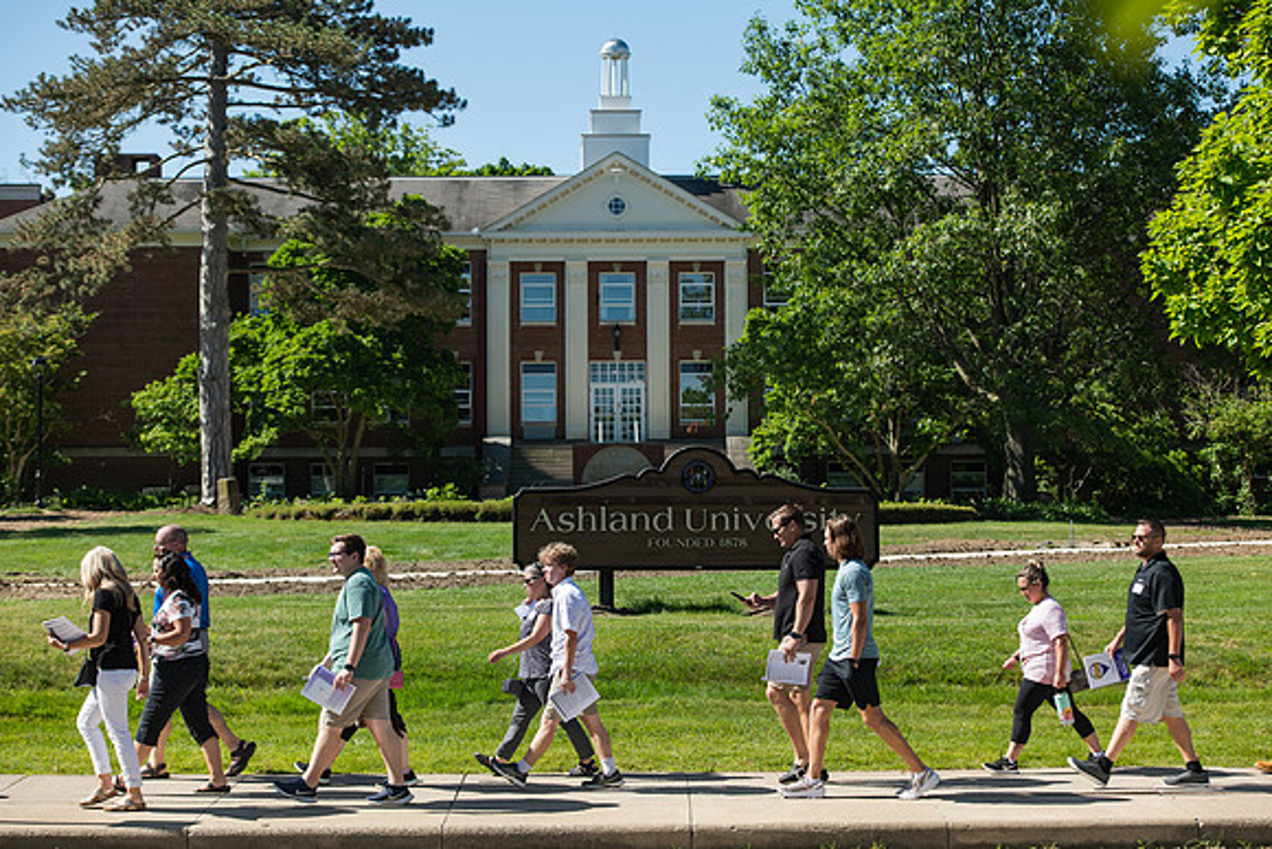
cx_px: 636
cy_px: 424
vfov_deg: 18.2
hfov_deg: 27.0
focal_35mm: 75
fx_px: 2650
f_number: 5
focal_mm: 75
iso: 100
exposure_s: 1/500
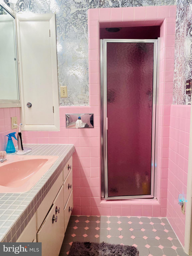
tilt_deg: -7.4
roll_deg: +1.4
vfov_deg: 67.3
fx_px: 192
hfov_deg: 53.1
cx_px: 96
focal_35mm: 26
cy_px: 128
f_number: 1.8
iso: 100
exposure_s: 1/120
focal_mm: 4.25
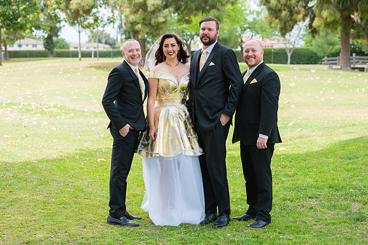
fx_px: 715
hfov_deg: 28.9
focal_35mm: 70
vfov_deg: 19.4
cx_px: 184
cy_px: 122
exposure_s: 1/1600
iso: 500
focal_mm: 70
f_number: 4
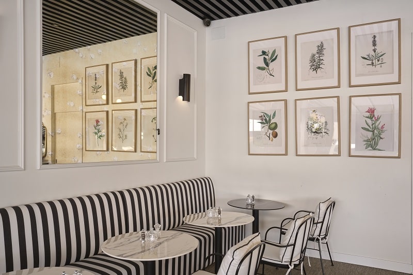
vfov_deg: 43.6
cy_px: 138
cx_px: 206
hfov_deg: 61.9
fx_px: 344
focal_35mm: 30
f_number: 7.1
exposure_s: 1/30
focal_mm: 30
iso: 250
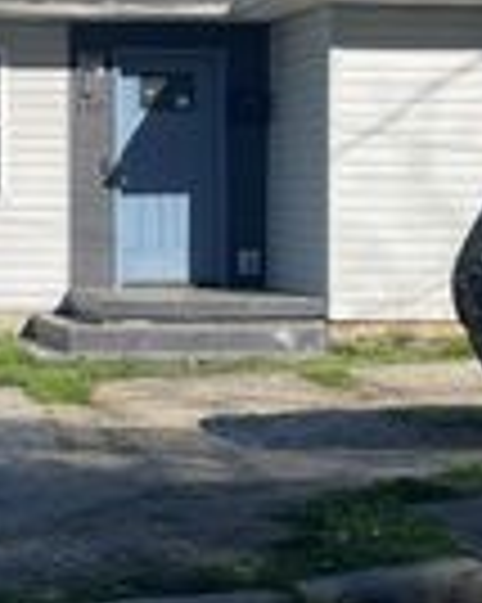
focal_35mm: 95
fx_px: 1696
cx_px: -9
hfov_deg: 15.8
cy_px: 155
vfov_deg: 20.0
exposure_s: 1/3125
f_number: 1.6
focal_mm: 4.2
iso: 32
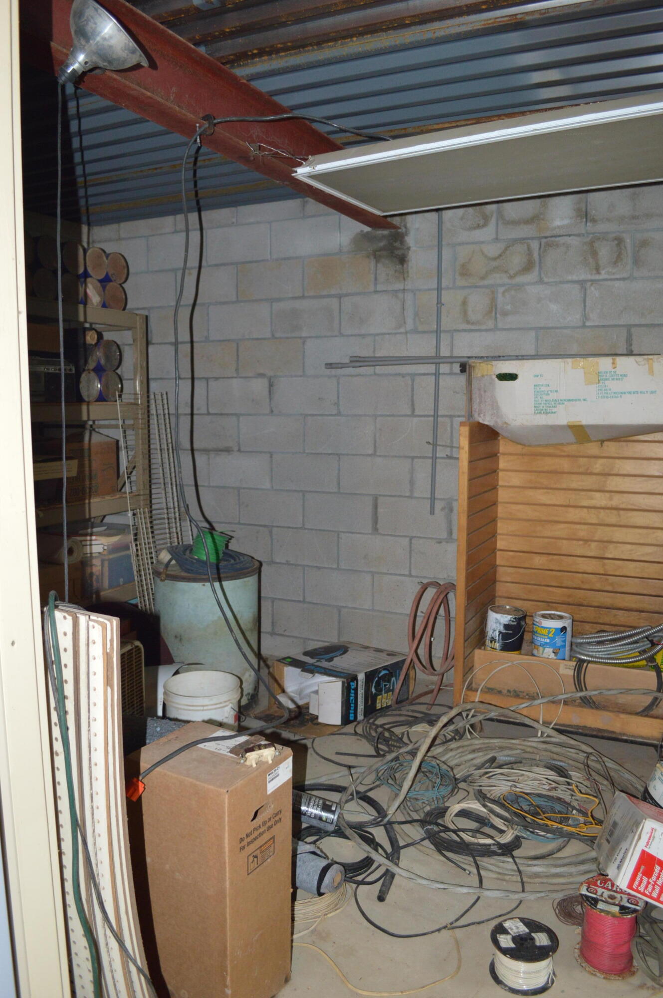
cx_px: 332
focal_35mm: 27
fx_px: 748
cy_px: 499
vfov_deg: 67.4
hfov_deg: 47.8
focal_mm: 18
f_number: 3.5
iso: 800
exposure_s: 1/30
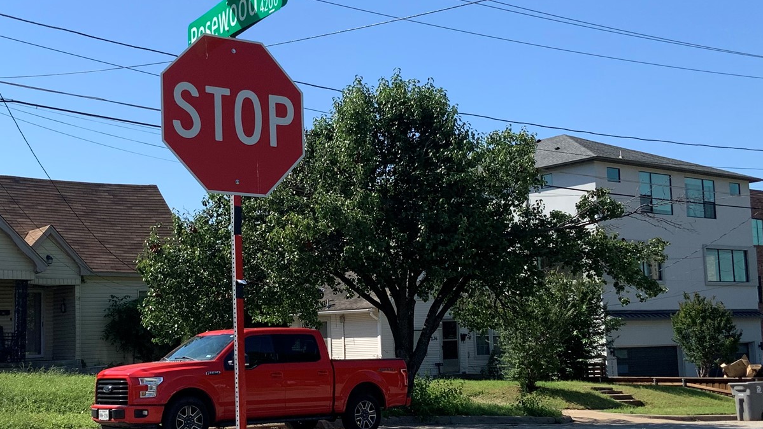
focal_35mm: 54
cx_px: 295
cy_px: 248
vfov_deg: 22.2
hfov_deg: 38.3
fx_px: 1093
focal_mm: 3
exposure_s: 1/1786
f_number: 1.8
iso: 16
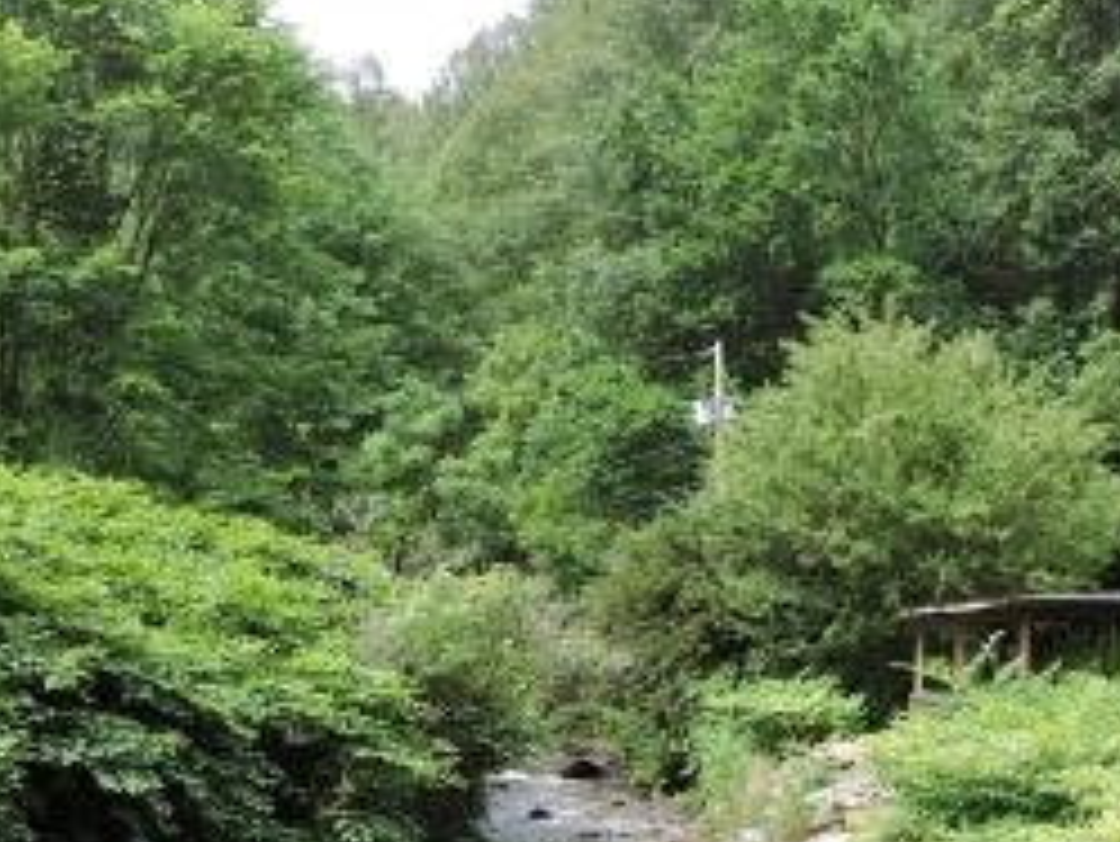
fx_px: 1813
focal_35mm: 56
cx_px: 832
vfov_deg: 25.0
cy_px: 815
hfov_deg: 33.7
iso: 100
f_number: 3
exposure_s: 1/250
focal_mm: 4.3
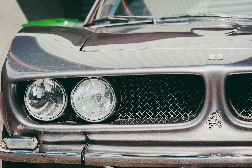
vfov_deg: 12.4
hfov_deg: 18.6
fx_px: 769
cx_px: 126
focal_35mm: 110
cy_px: 84
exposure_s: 1/3000
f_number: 8
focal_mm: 110
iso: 800
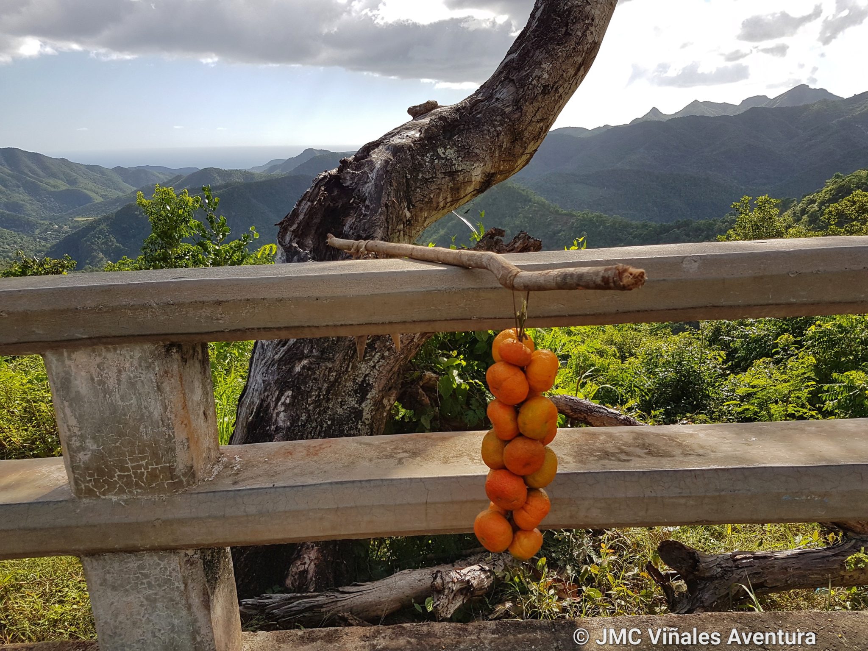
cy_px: 326
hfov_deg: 67.3
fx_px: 652
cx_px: 434
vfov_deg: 53.1
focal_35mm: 26
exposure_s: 1/2056
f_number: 1.7
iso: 40
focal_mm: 4.2
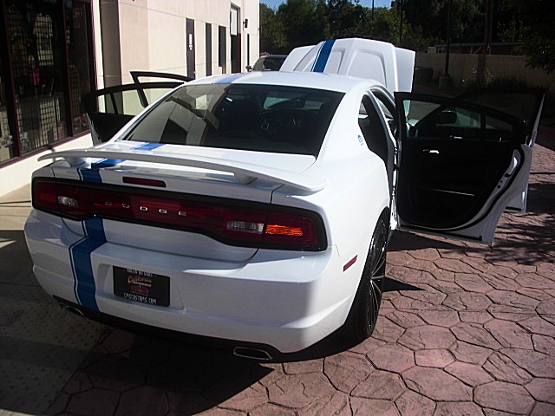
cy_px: 208
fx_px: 577
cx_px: 278
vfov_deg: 39.7
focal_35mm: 36
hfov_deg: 51.4
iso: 50
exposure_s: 1/200
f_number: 7.9
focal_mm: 6.3
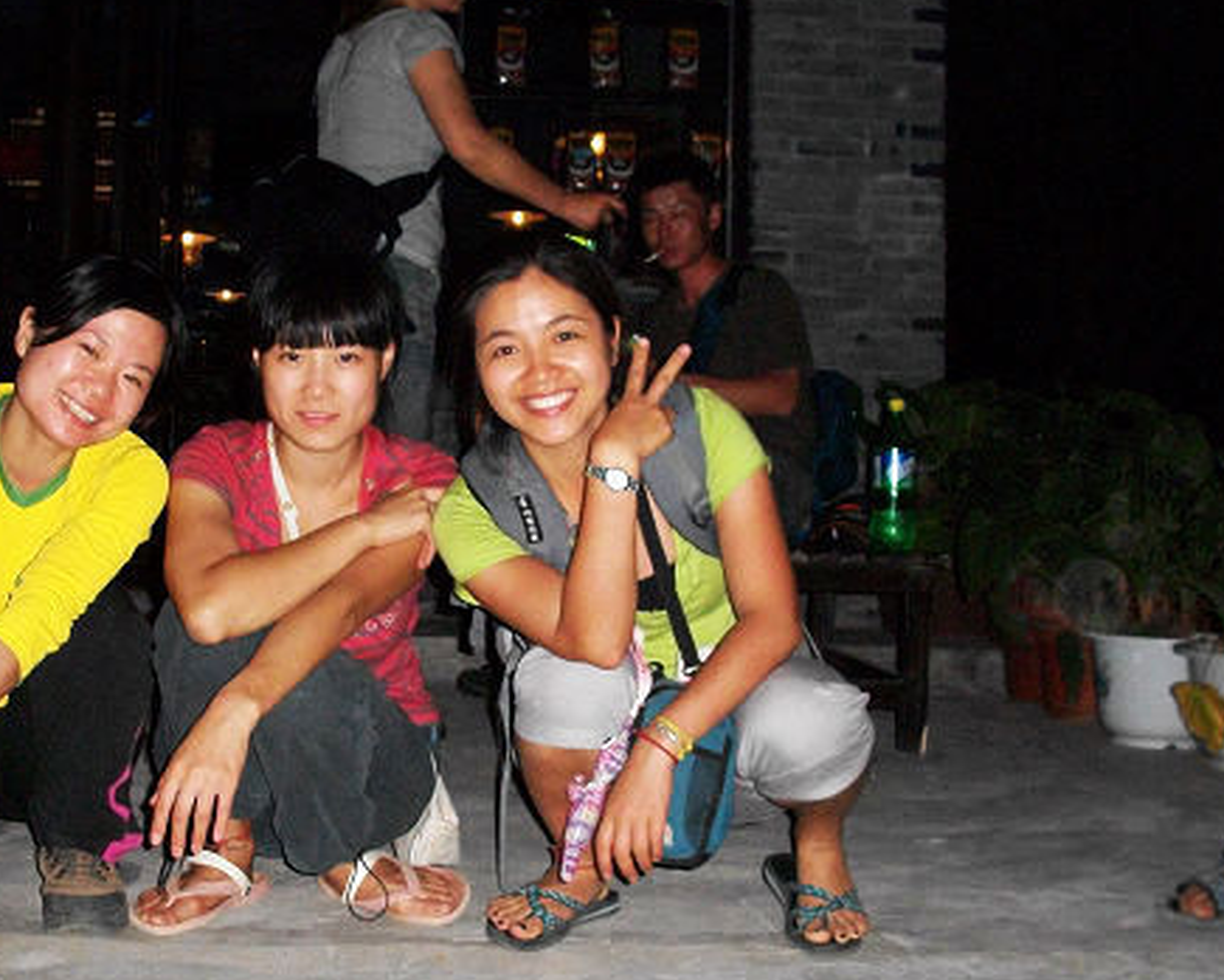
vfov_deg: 27.6
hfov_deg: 34.0
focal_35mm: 55
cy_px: 520
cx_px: 447
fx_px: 1992
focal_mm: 6.3
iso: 400
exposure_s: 1/500
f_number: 3.1
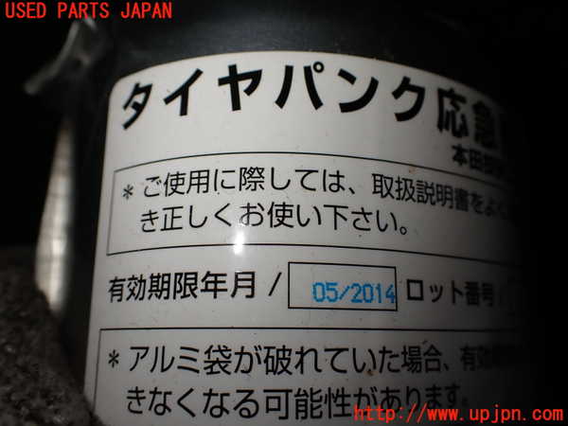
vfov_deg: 46.8
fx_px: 492
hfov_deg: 60.0
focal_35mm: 30
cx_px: 284
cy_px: 213
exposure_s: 1/160
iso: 100
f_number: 3.2
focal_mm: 5.4
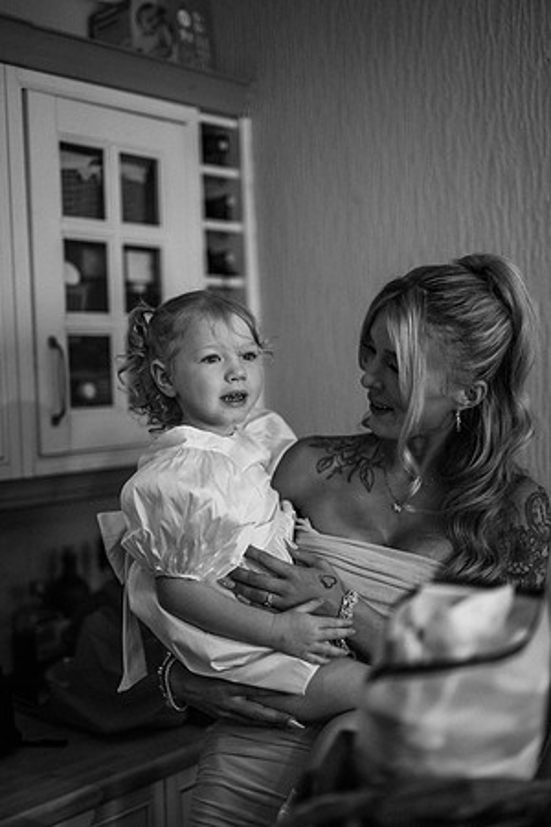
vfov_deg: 39.6
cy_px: 414
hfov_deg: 27.0
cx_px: 276
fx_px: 1148
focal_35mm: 50
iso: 400
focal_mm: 50
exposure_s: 1/250
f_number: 1.4
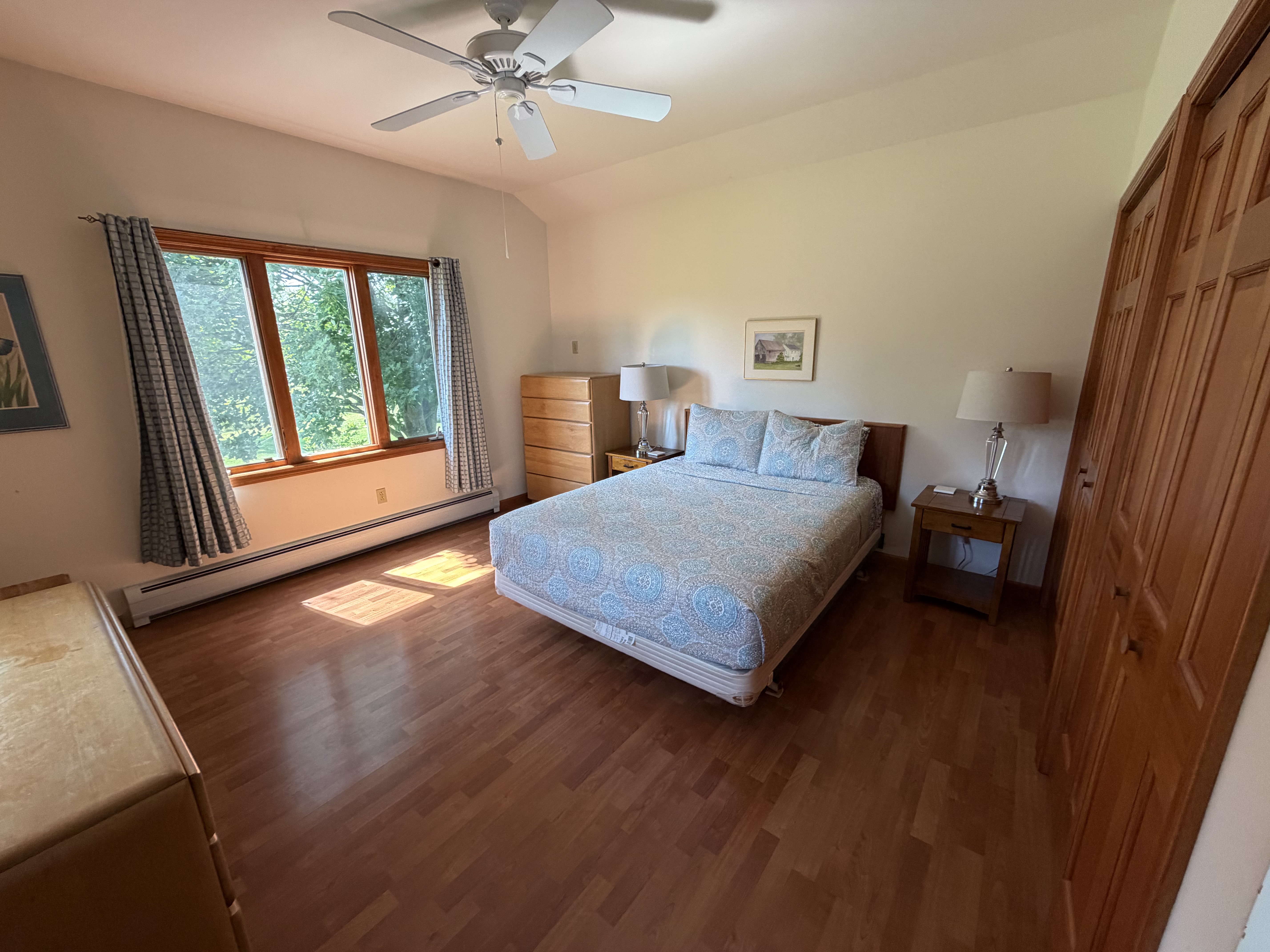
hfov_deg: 102.1
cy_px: 476
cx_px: 635
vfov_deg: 85.7
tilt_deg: -15.2
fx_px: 514
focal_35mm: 14
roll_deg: +0.7
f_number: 2.2
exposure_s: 1/121
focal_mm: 2.22
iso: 320
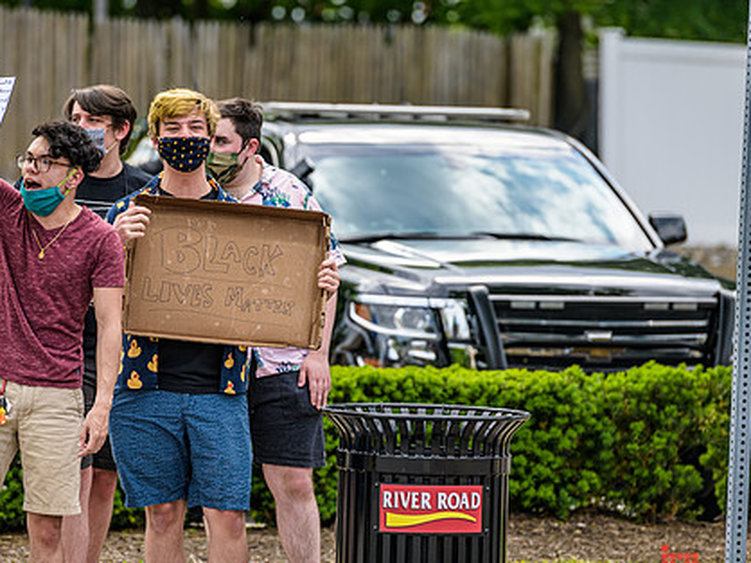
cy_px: 290
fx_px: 5789
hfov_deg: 7.4
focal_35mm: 267
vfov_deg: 5.6
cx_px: 268
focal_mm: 200
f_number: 4.5
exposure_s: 1/640
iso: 200
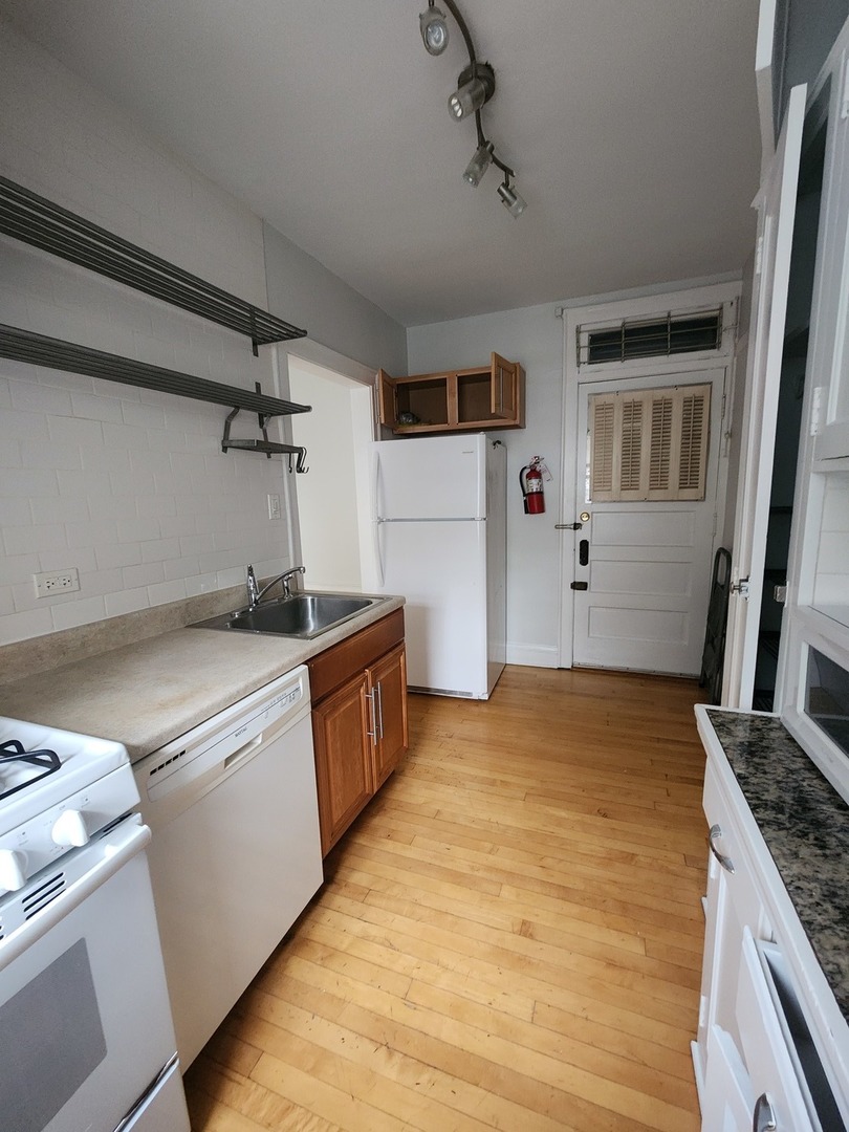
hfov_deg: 89.9
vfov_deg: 106.2
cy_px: 566
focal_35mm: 13
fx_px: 425
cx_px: 424
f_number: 2.2
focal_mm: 2.2
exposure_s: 1/30
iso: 640
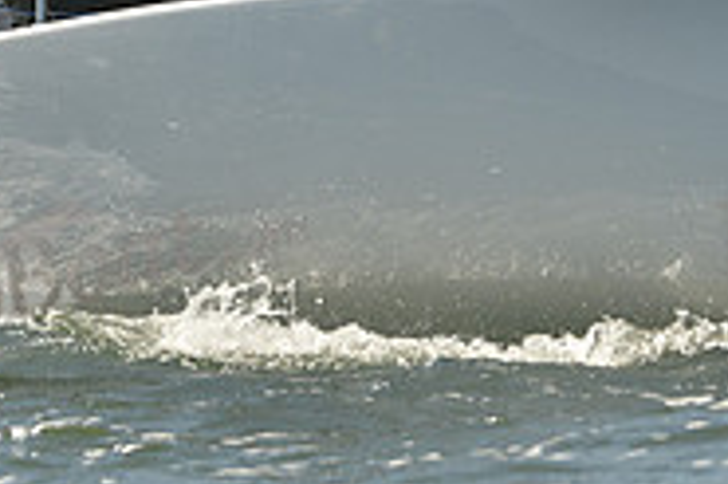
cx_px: 516
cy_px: 26
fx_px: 21557
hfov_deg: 1.9
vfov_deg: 1.3
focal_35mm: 1067
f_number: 6.3
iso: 280
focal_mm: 340
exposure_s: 1/1600
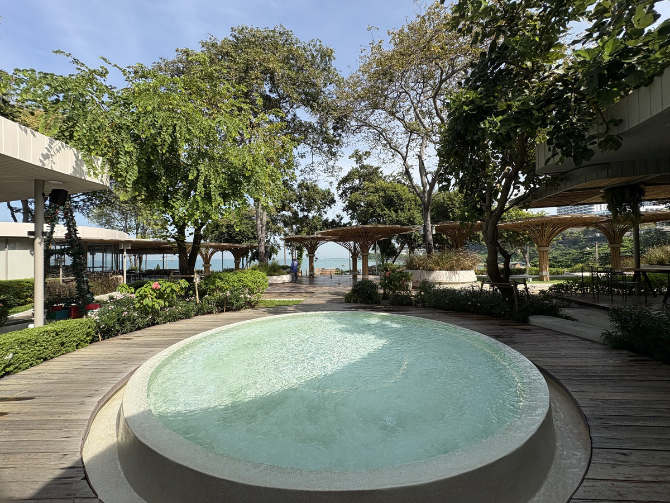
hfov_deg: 102.1
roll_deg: +0.6
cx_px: 335
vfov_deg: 85.7
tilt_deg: +1.8
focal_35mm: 14
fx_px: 271
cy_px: 252
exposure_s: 1/1506
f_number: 2.2
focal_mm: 2.22
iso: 50
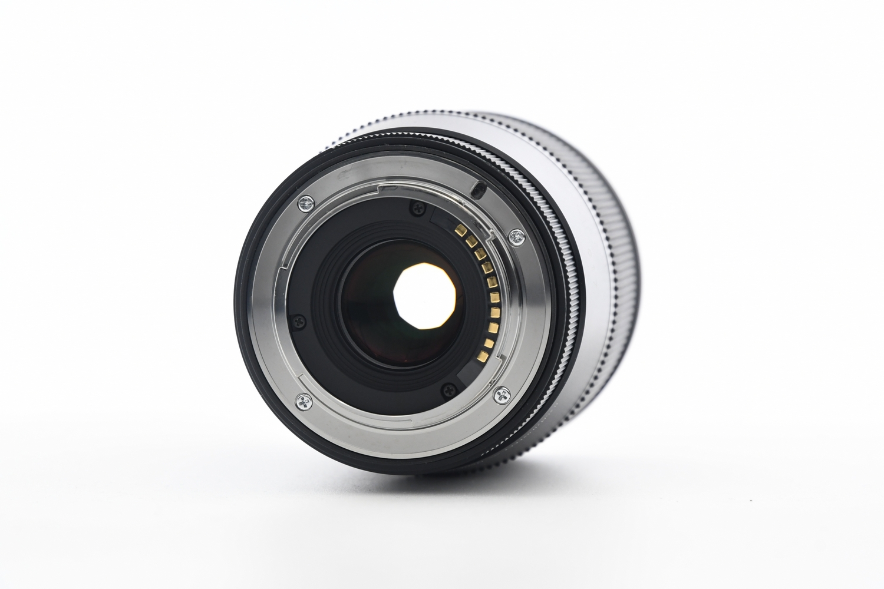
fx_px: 2946
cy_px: 294
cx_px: 442
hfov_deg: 17.1
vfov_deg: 11.4
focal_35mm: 120
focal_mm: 80
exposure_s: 1/125
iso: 1000
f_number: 8
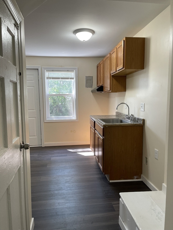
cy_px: 115
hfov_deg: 54.9
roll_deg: +0.5
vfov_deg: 69.4
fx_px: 167
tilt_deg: -5.9
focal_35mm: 25
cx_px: 86
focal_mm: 5.1
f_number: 1.6
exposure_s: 1/120
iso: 125
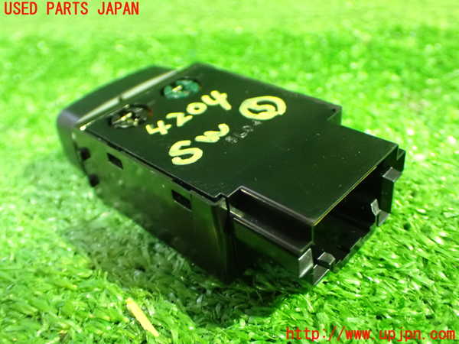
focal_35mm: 36
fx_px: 477
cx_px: 230
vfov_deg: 39.7
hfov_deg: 51.4
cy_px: 172
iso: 1600
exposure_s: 1/20
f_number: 2.5
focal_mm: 6.37
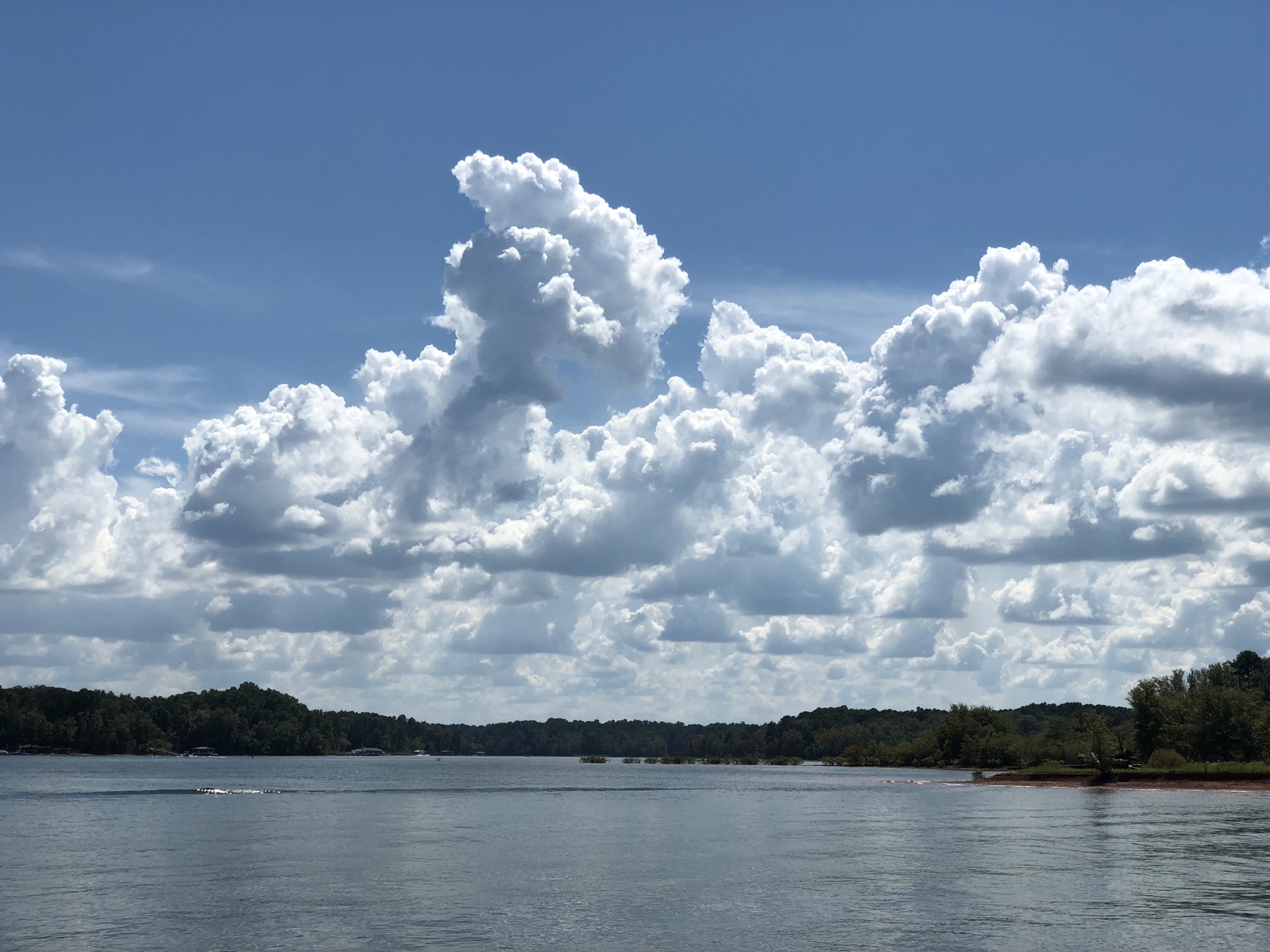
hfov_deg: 36.8
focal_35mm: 52
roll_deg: -0.2
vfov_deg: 28.0
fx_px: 1908
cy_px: 476
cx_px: 635
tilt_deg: +8.6
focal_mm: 6
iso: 16
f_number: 2.4
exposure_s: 1/3690
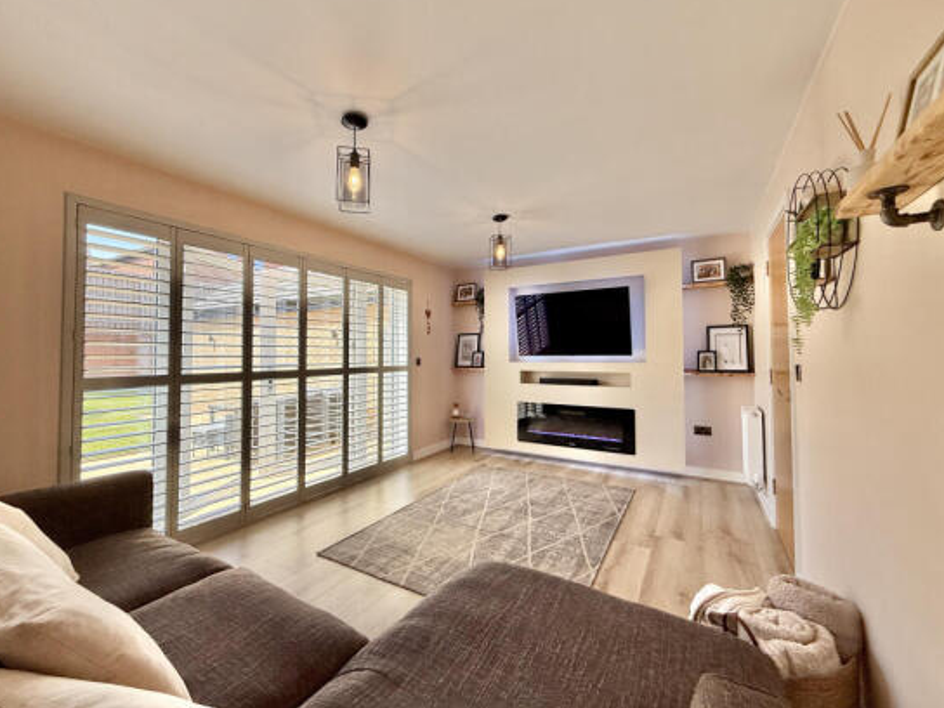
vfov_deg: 81.7
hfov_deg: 98.1
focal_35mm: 15
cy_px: 339
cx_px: 456
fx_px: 409
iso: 64
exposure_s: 1/167
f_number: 2.2
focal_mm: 2.22
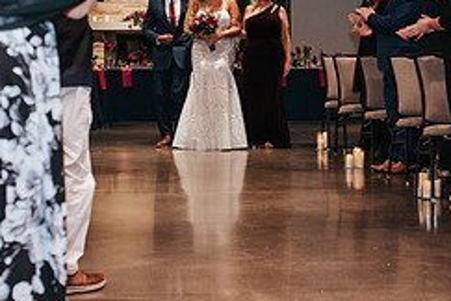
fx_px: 1102
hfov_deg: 23.1
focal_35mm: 88
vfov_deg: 15.3
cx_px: 223
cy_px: 25
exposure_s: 1/200
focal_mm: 35
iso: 1000
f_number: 2.8
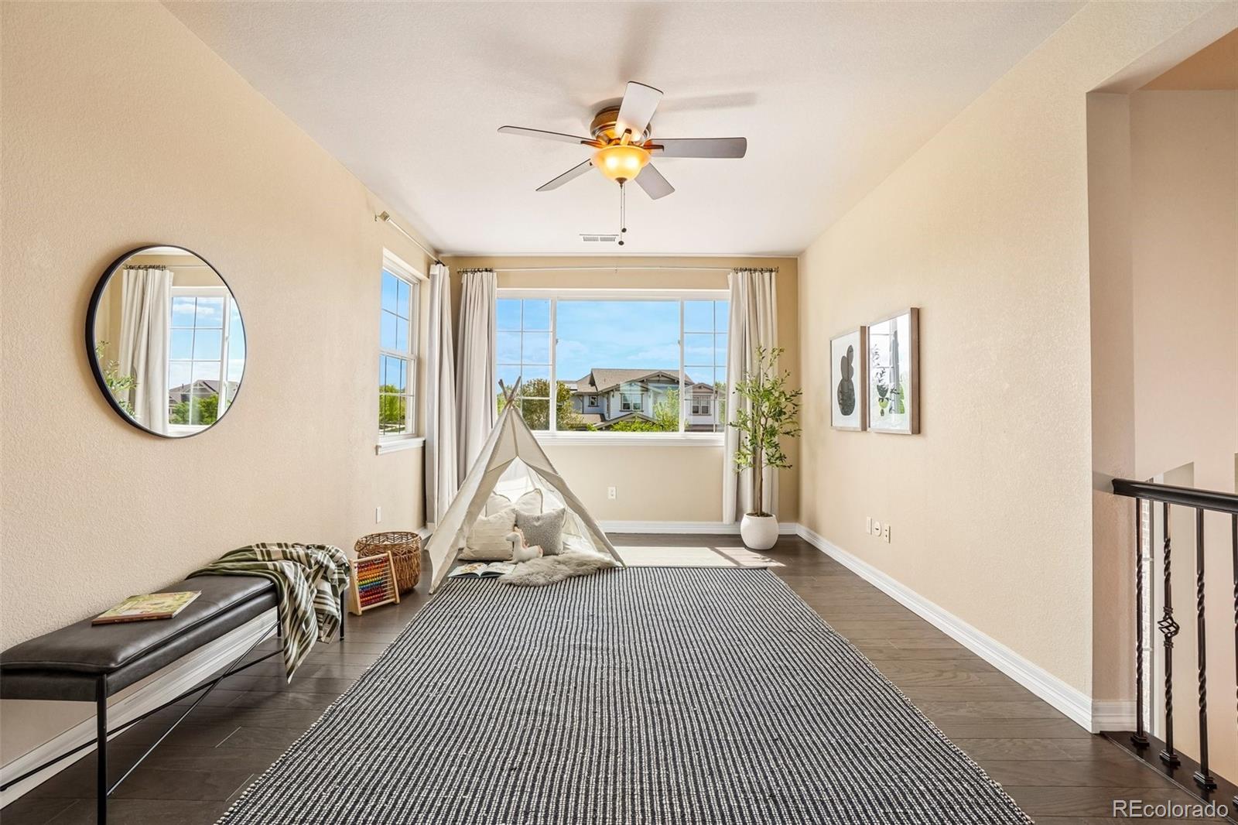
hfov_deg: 100.4
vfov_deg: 77.3
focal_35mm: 15
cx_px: 619
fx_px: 516
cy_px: 412
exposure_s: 1/100
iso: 400
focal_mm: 10
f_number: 8
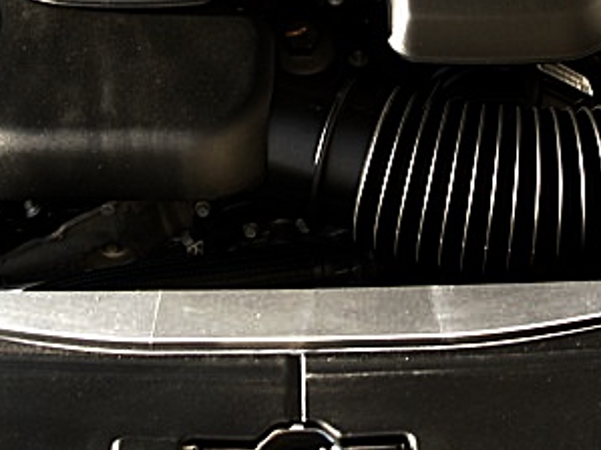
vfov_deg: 18.8
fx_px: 1336
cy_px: 40
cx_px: 310
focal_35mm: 77
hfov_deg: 25.3
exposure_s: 1/60
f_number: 2.8
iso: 100
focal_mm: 6.3
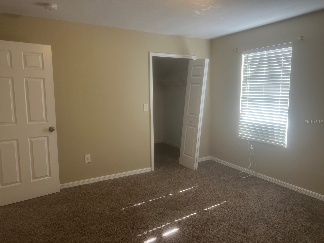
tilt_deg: -5.4
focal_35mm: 26
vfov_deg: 53.1
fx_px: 243
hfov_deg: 67.3
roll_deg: +2.1
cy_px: 122
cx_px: 162
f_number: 1.5
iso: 80
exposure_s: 1/60
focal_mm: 5.7
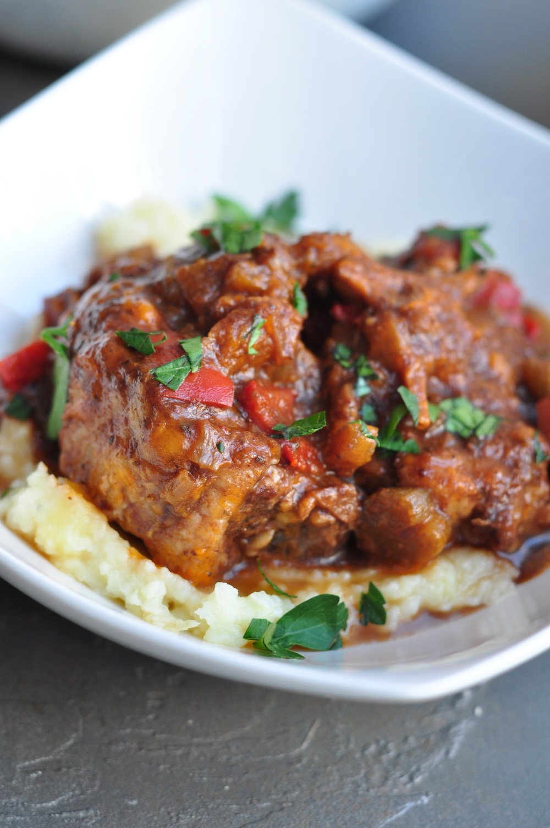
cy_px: 414
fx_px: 1723
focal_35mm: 75
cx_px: 275
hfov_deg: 18.1
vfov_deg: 27.0
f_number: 4
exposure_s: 1/80
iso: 320
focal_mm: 50
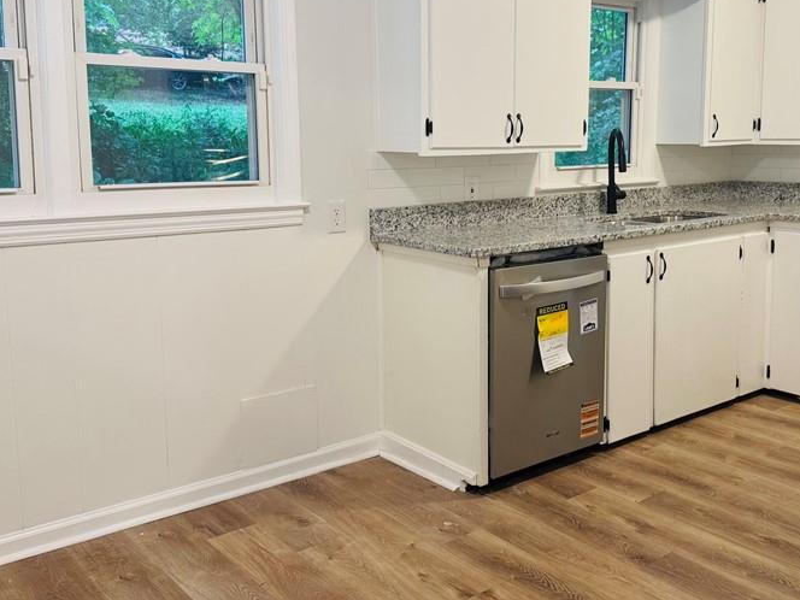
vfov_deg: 38.5
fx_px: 855
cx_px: 481
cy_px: 235
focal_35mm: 37
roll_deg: -0.1
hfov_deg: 49.8
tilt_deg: -7.1
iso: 125
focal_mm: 6.76
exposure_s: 1/60
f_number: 1.78
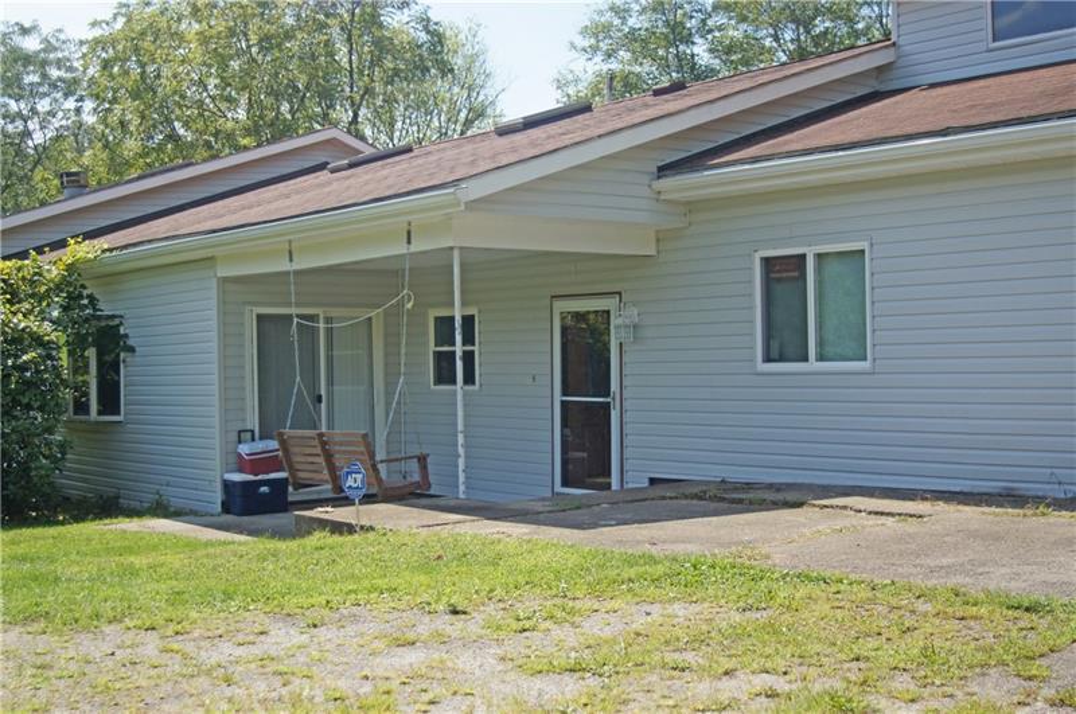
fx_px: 1254
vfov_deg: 31.8
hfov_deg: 46.5
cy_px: 357
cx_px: 538
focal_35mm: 42
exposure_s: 1/2000
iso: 250
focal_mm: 28
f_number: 3.5
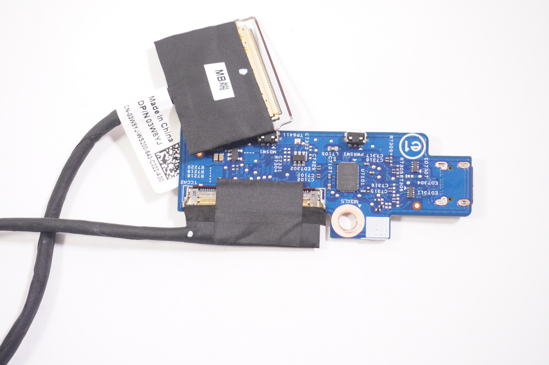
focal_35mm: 62
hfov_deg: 32.7
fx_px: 937
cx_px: 274
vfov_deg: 22.0
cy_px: 182
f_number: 5.6
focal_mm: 41
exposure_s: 1/250
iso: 3200
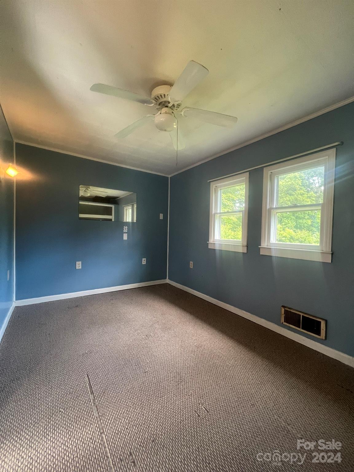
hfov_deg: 89.9
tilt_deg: -1.6
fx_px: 177
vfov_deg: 106.2
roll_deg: -0.6
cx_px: 177
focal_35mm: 13
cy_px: 236
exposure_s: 1/60
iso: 250
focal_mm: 1.57
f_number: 1.8
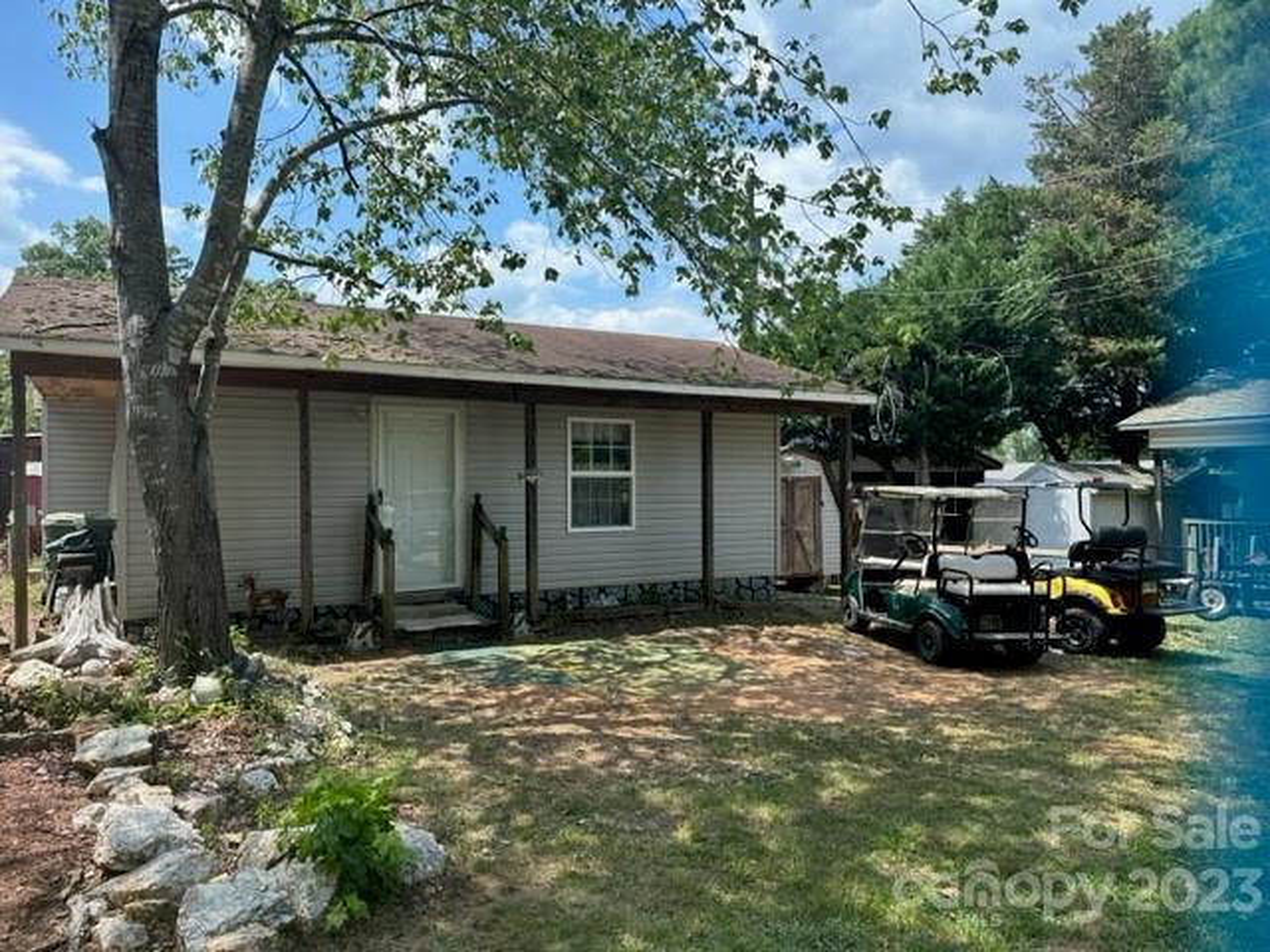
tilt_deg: -2.0
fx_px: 881
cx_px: 635
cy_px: 476
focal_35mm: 24
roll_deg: -0.8
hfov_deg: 71.6
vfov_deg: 56.8
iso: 80
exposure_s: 1/1916
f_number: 1.78
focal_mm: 6.86
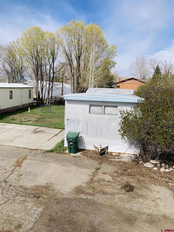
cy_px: 116
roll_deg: -3.2
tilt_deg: -7.0
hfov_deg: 49.7
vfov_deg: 63.4
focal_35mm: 28
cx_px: 87
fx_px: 188
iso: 20
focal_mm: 3.99
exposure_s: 1/3003
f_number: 1.8
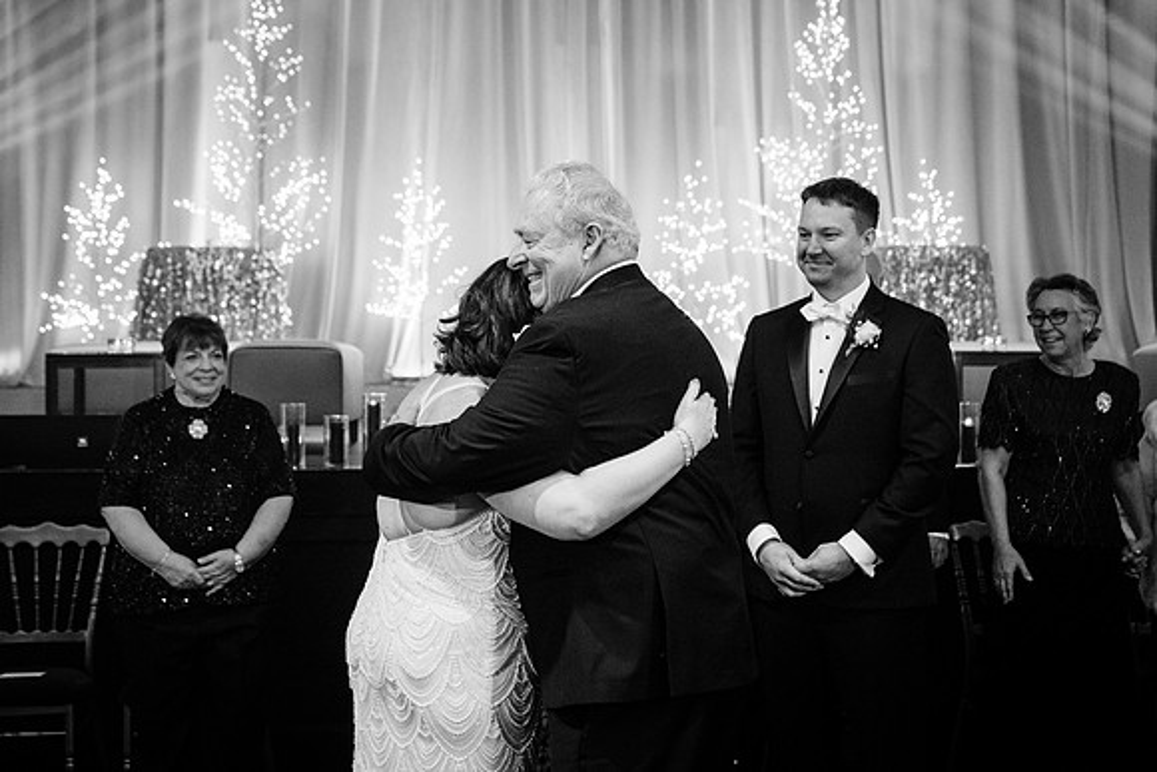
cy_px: 391
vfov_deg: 24.2
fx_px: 1803
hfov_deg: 35.6
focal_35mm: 56
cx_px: 561
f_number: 4
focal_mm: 53
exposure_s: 1/100
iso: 4000
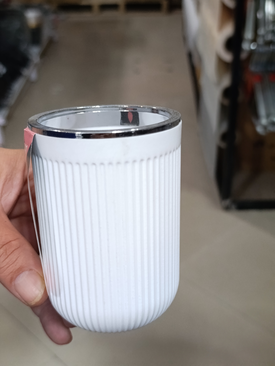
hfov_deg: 31.6
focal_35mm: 46
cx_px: 138
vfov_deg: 41.2
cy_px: 183
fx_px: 486
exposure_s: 1/50
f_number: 1.6
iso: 800
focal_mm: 6.14
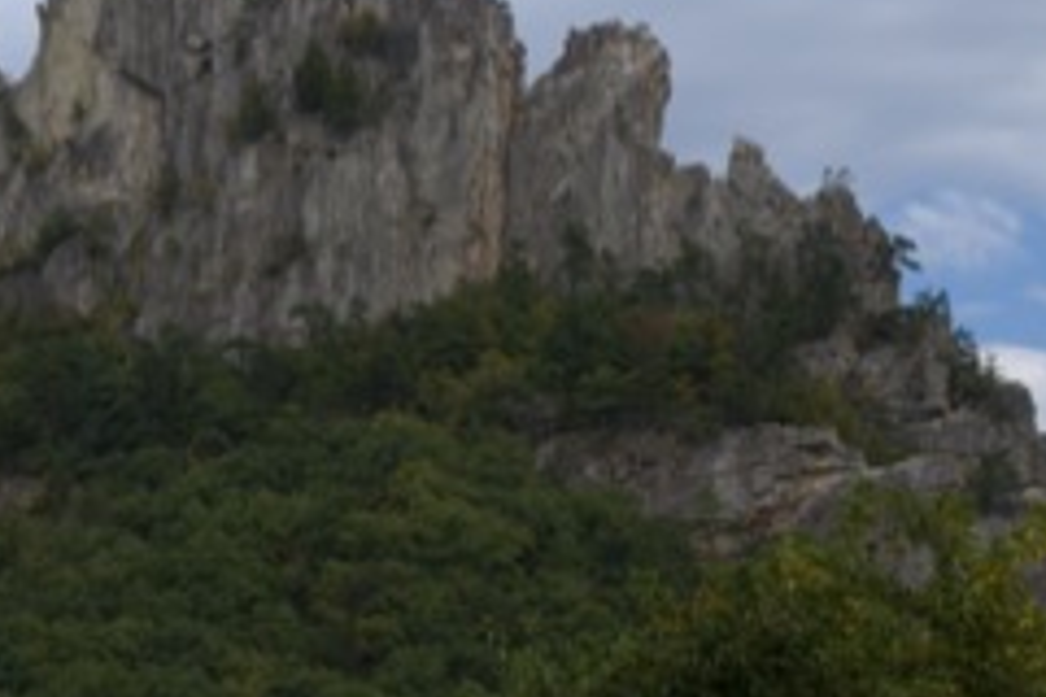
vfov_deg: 9.1
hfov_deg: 13.6
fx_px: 4358
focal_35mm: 150
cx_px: 187
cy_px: 142
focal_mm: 50
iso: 100
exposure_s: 1/250
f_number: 10
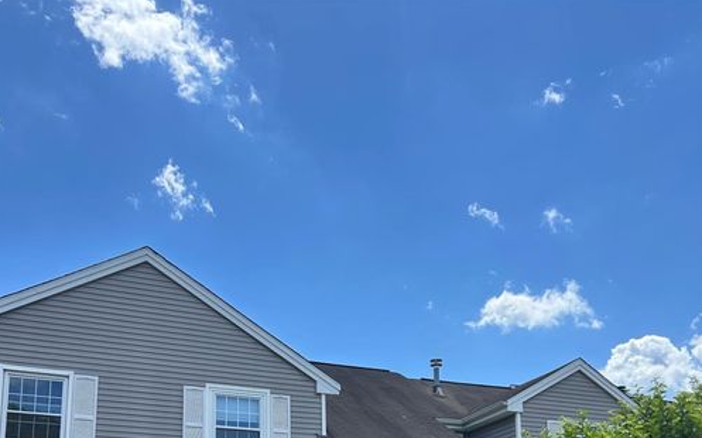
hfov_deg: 52.8
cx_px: 350
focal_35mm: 37
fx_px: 707
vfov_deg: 31.0
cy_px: 468
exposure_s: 1/3077
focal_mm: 5.7
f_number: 1.5
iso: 50
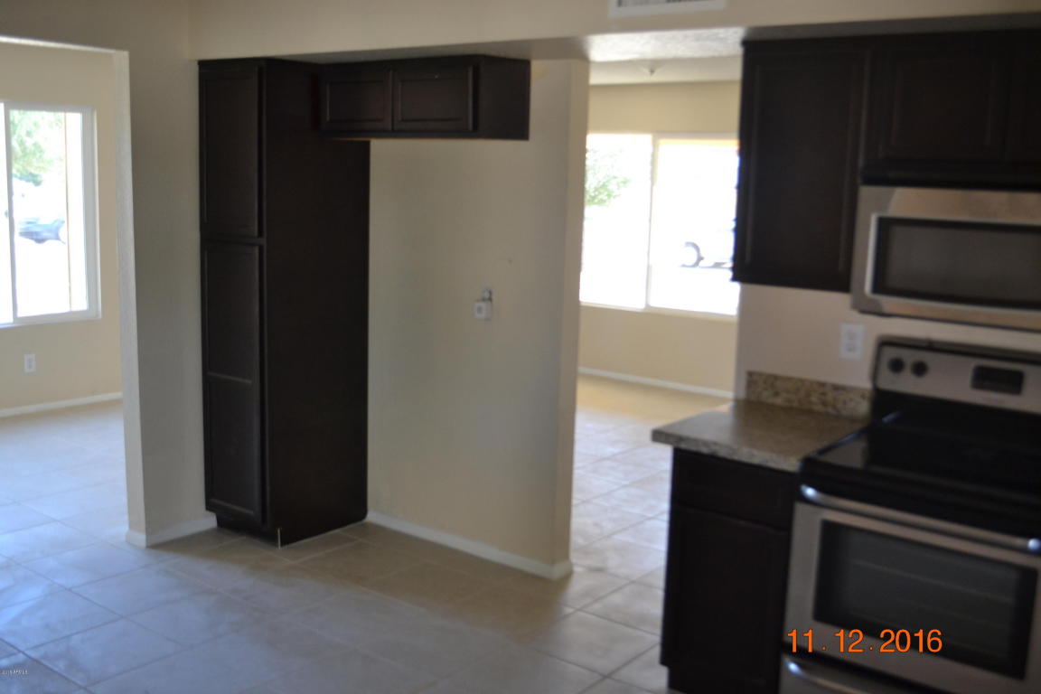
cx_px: 520
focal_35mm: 36
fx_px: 1041
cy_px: 347
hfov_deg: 53.1
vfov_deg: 36.9
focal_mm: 24
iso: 560
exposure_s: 1/60
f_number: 4
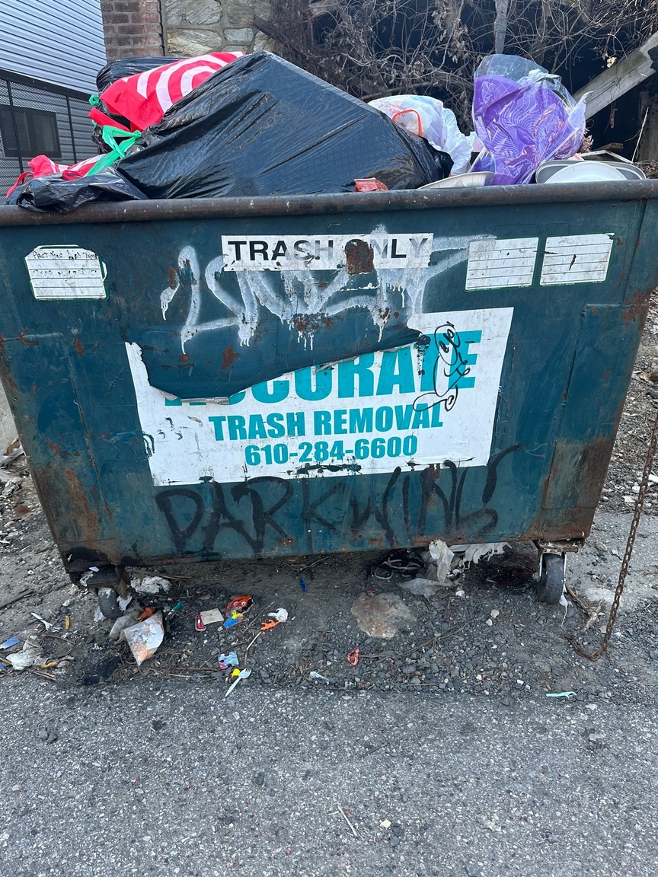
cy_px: 429
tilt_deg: -21.1
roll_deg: -2.3
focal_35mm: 25
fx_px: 634
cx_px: 326
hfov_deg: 54.9
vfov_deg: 69.4
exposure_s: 1/344
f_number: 1.78
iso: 80
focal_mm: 6.86
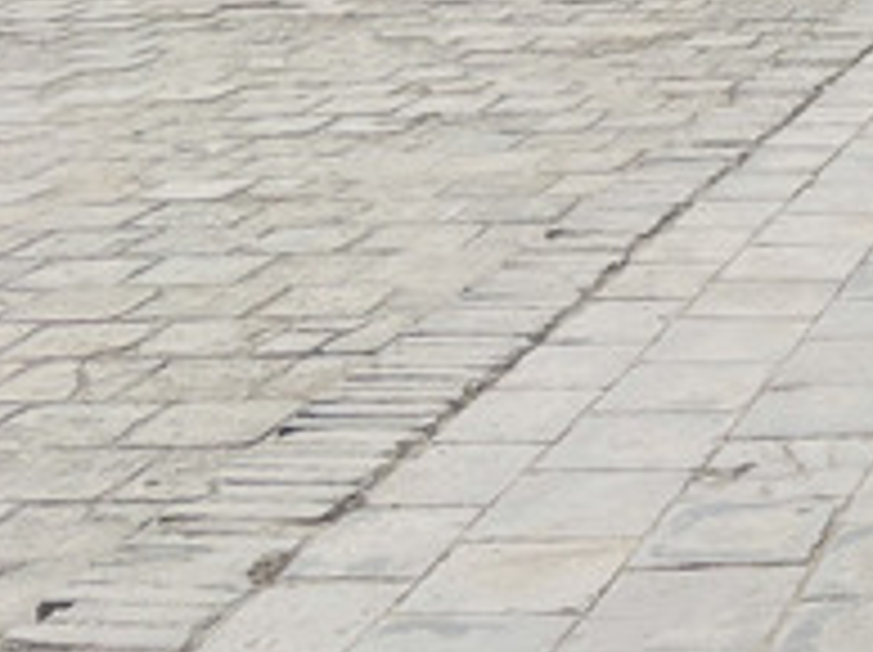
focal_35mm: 94
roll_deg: +0.6
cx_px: 1426
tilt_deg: -2.4
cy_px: -308
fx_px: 2368
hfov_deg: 17.9
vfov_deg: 14.7
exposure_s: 1/1437
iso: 50
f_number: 1.6
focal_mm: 5.96
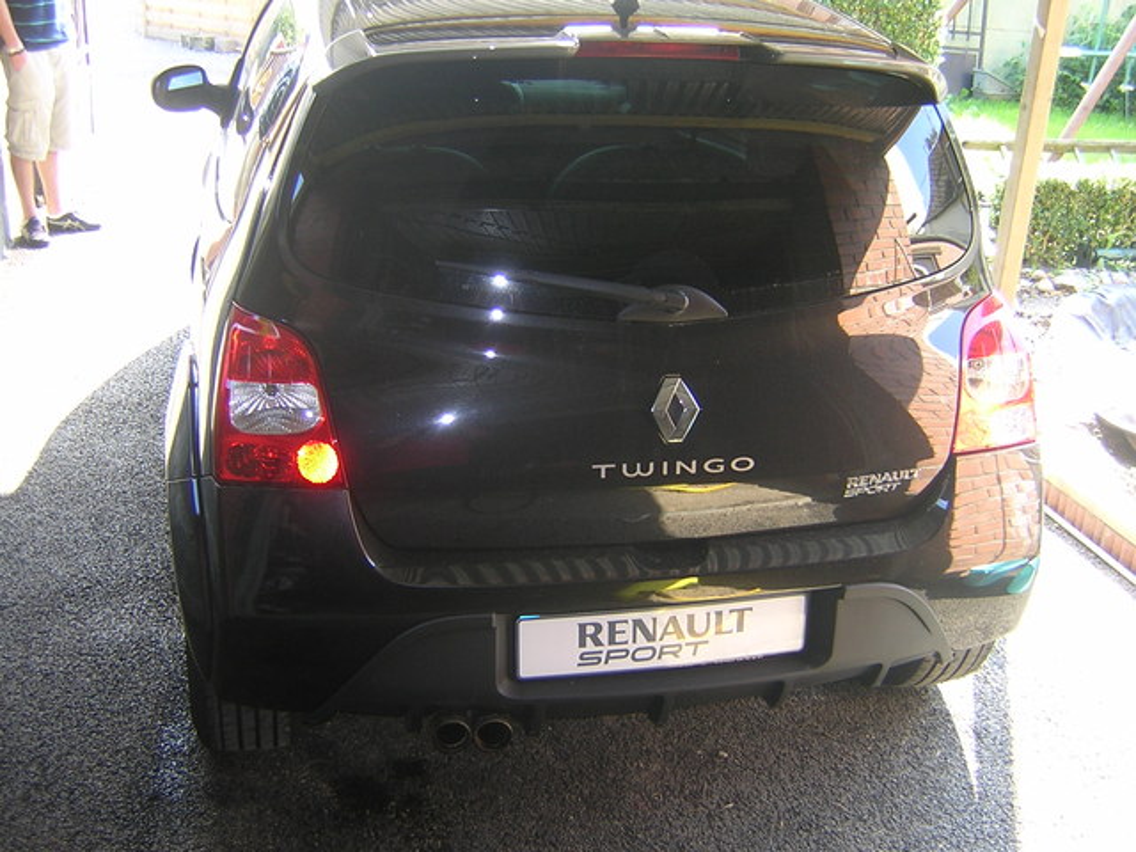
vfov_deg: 39.7
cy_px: 426
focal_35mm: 36
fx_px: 1181
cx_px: 568
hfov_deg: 51.4
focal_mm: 4.7
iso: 100
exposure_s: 1/30
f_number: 2.6
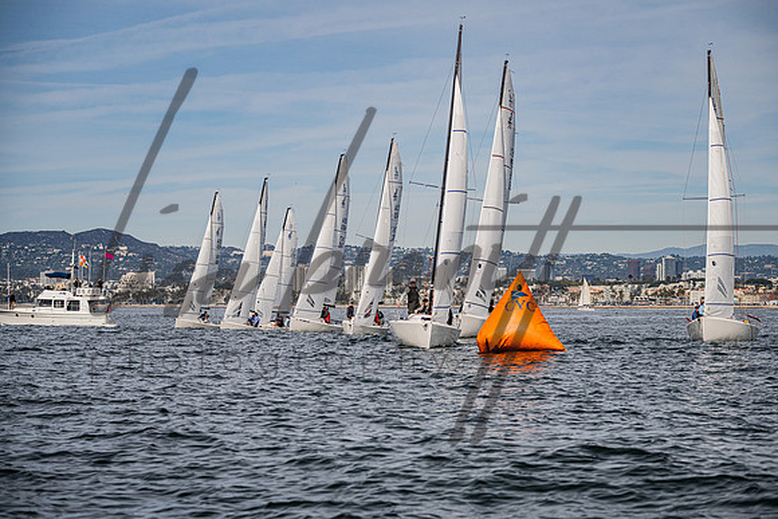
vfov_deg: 13.4
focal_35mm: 102
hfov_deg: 20.0
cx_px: 397
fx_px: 2207
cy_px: 265
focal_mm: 100
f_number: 5.6
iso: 320
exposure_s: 1/3200
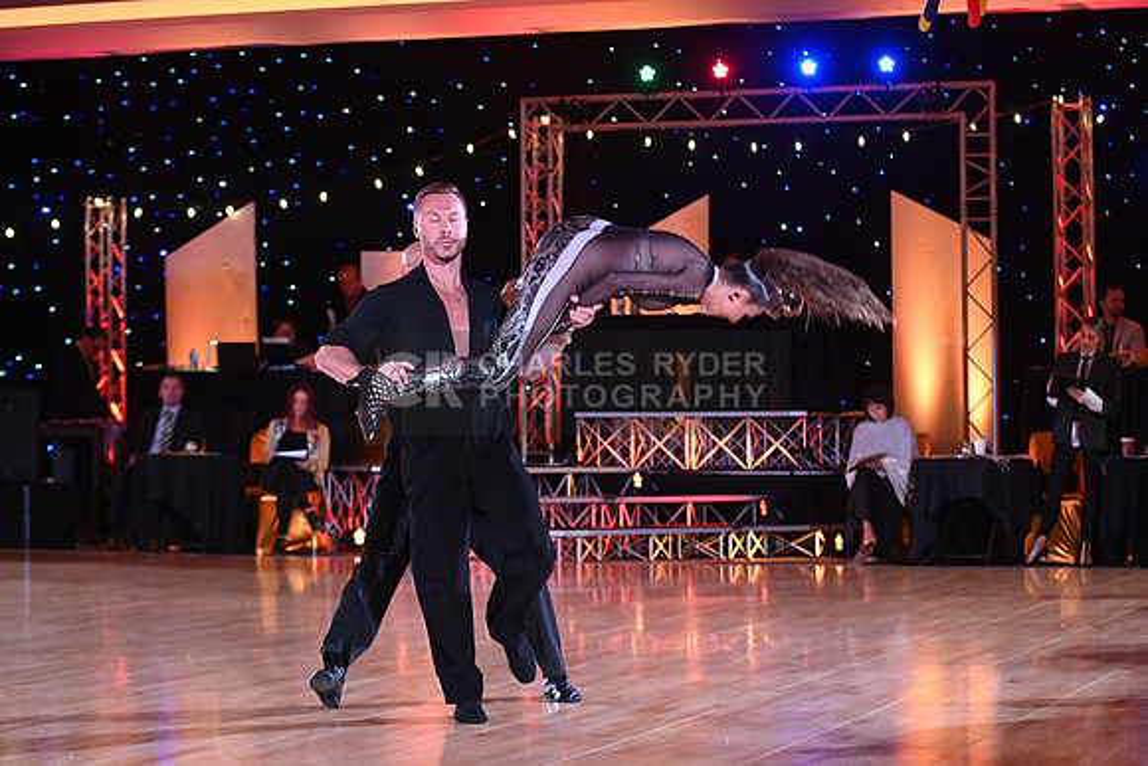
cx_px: 574
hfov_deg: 22.6
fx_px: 2871
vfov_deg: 15.2
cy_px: 383
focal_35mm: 90
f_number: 5
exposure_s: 1/400
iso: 5000
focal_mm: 90
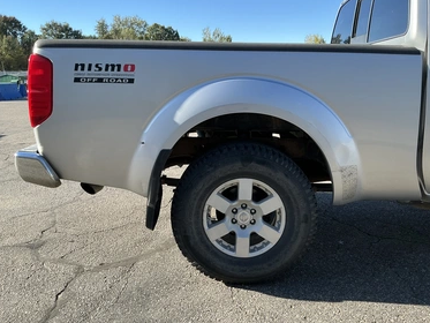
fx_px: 373
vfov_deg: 46.8
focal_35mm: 30
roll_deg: +1.0
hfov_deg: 59.9
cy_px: 159
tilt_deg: -11.8
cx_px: 216
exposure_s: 1/580
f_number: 1.8
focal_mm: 3
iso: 25
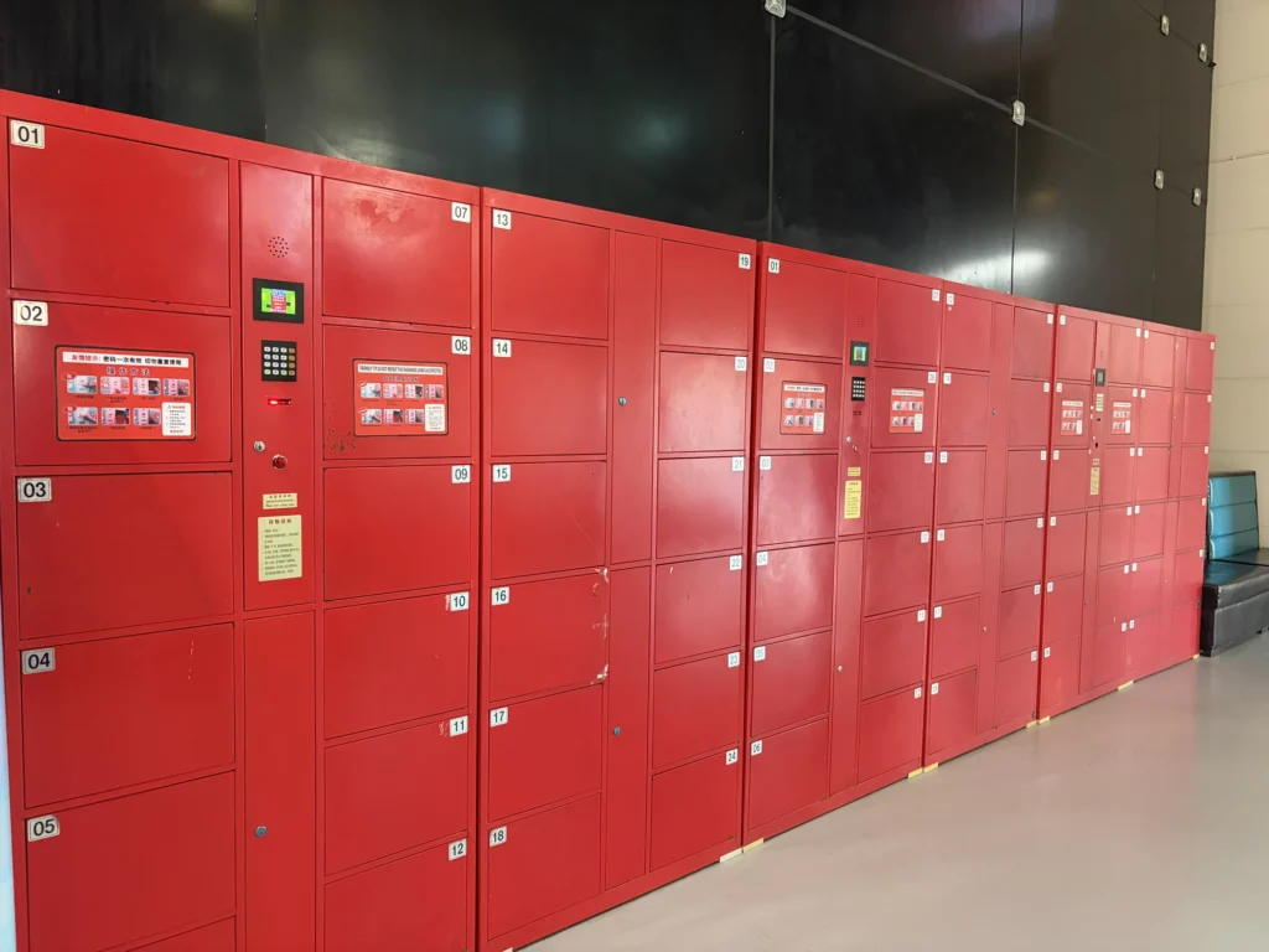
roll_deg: -0.6
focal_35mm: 26
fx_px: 953
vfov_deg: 53.1
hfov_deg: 67.3
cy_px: 476
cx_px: 634
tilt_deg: -2.2
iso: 400
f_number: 1.6
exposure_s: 1/50
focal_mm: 5.96
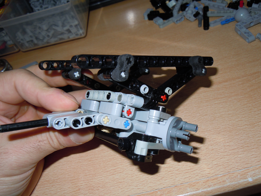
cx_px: 130
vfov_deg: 46.8
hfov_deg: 60.0
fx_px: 226
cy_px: 98
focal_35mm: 30
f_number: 3.5
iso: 100
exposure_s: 1/30
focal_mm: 5.4
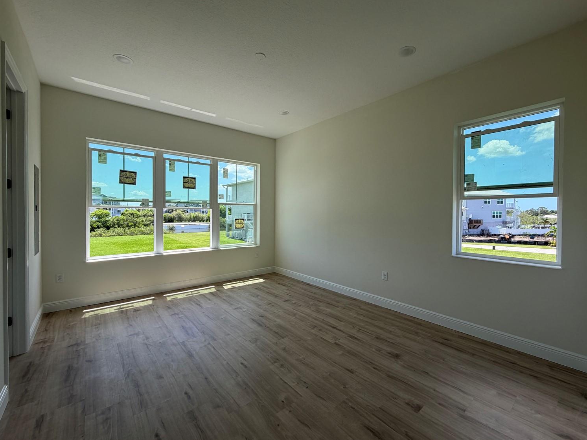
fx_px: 254
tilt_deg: +0.2
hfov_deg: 98.0
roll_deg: +0.2
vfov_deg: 81.7
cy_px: 216
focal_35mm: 15
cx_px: 312
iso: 50
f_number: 2.2
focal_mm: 2.22
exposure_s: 1/502
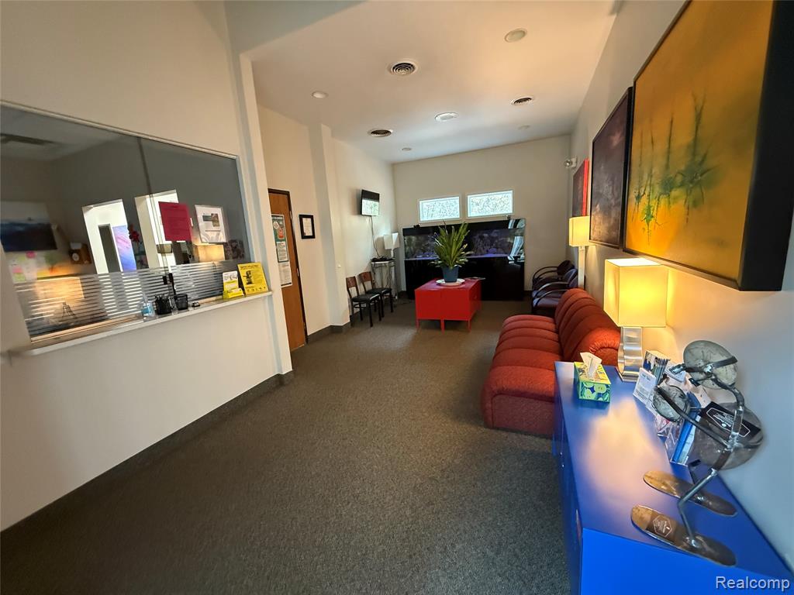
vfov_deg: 85.7
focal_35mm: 14
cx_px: 397
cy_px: 298
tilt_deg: -10.3
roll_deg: +4.2
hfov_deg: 102.1
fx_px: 321
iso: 1000
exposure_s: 1/40
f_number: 2.2
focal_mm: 2.22
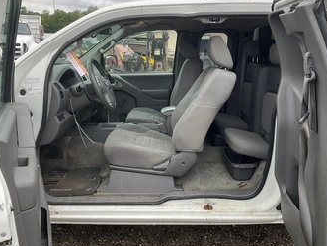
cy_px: 114
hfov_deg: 52.6
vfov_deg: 40.7
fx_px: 331
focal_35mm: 35
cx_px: 168
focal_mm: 3
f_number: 1.8
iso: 25
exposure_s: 1/400
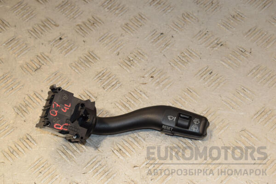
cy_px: 92
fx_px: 552
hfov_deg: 28.1
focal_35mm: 72
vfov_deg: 18.9
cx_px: 138
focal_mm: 48
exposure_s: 1/200
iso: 800
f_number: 9
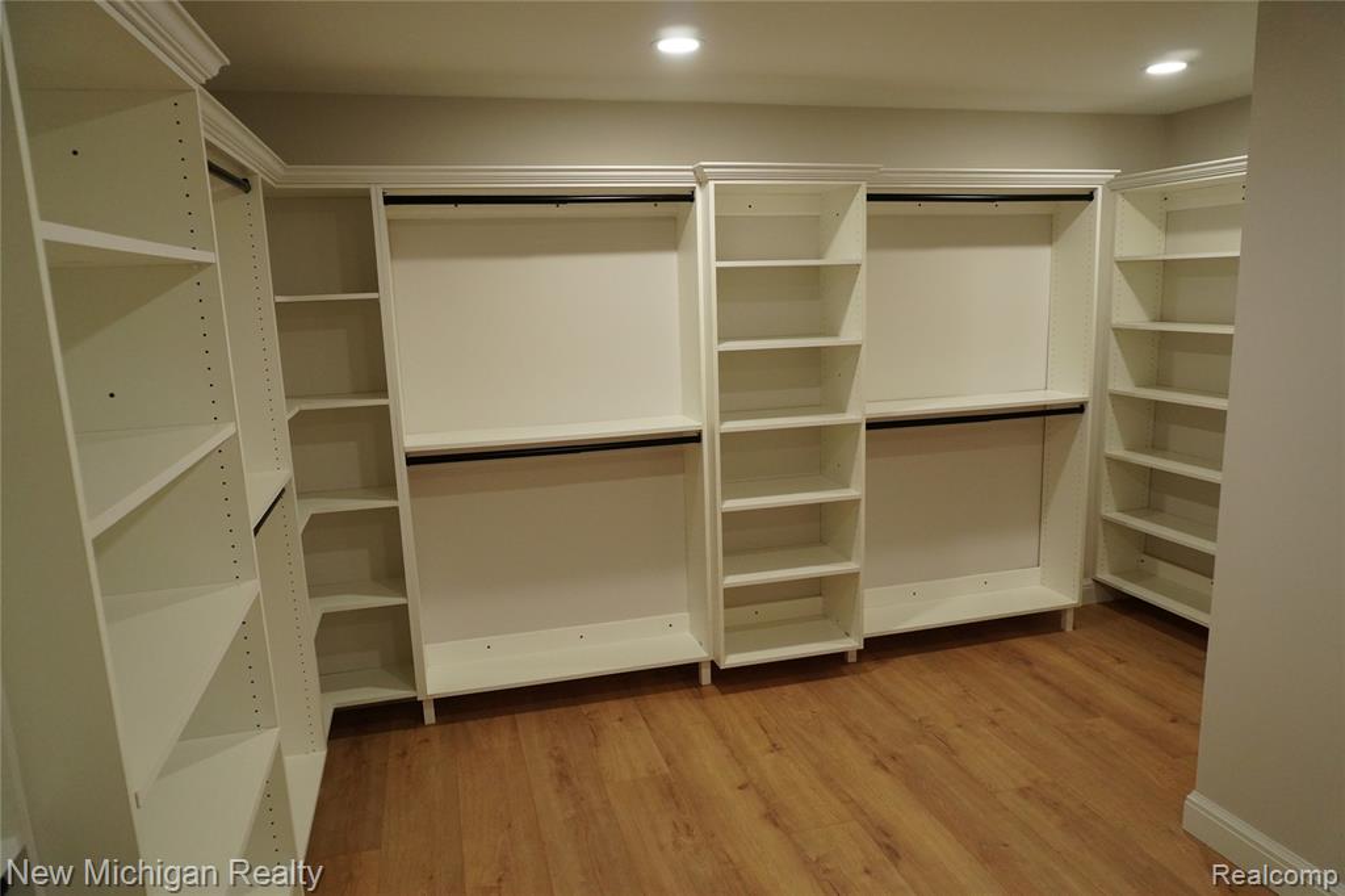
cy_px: 448
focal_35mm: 24
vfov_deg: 53.1
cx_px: 672
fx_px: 896
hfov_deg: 73.8
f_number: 5.6
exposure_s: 1/100
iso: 1600
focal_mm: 16
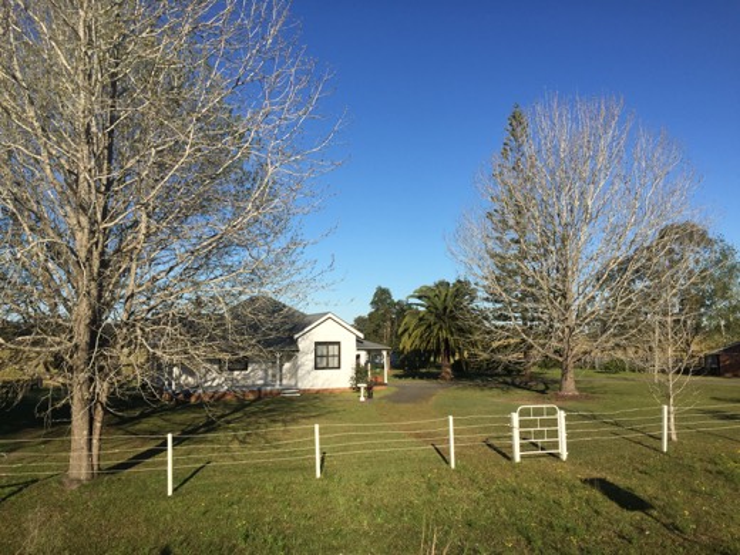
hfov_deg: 61.7
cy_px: 278
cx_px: 370
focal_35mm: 29
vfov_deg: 48.2
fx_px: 620
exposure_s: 1/2083
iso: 32
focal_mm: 4.15
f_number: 2.2
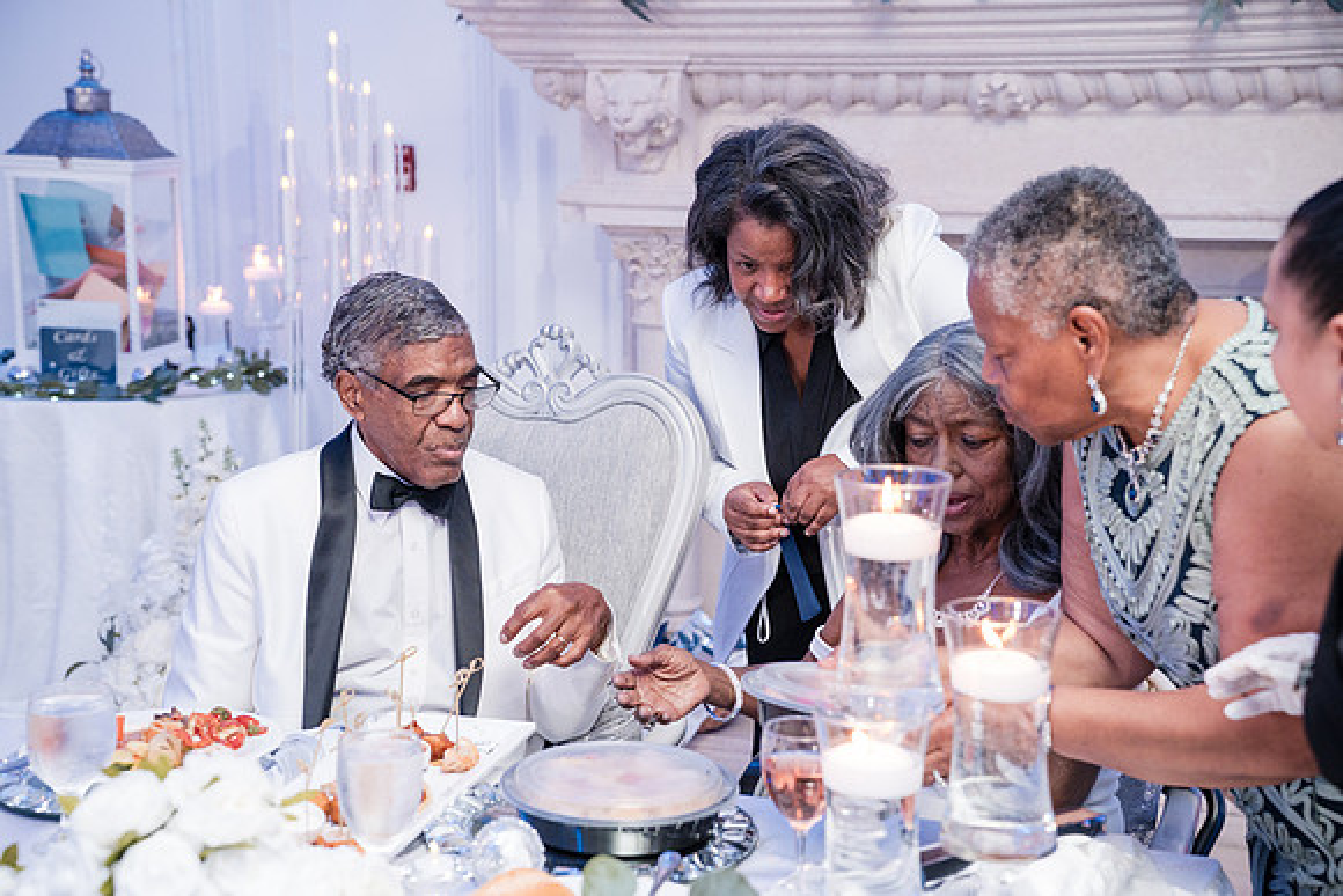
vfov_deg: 23.4
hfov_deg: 34.5
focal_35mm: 58
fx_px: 2164
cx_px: 672
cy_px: 448
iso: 3200
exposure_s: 1/250
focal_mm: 58
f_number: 4
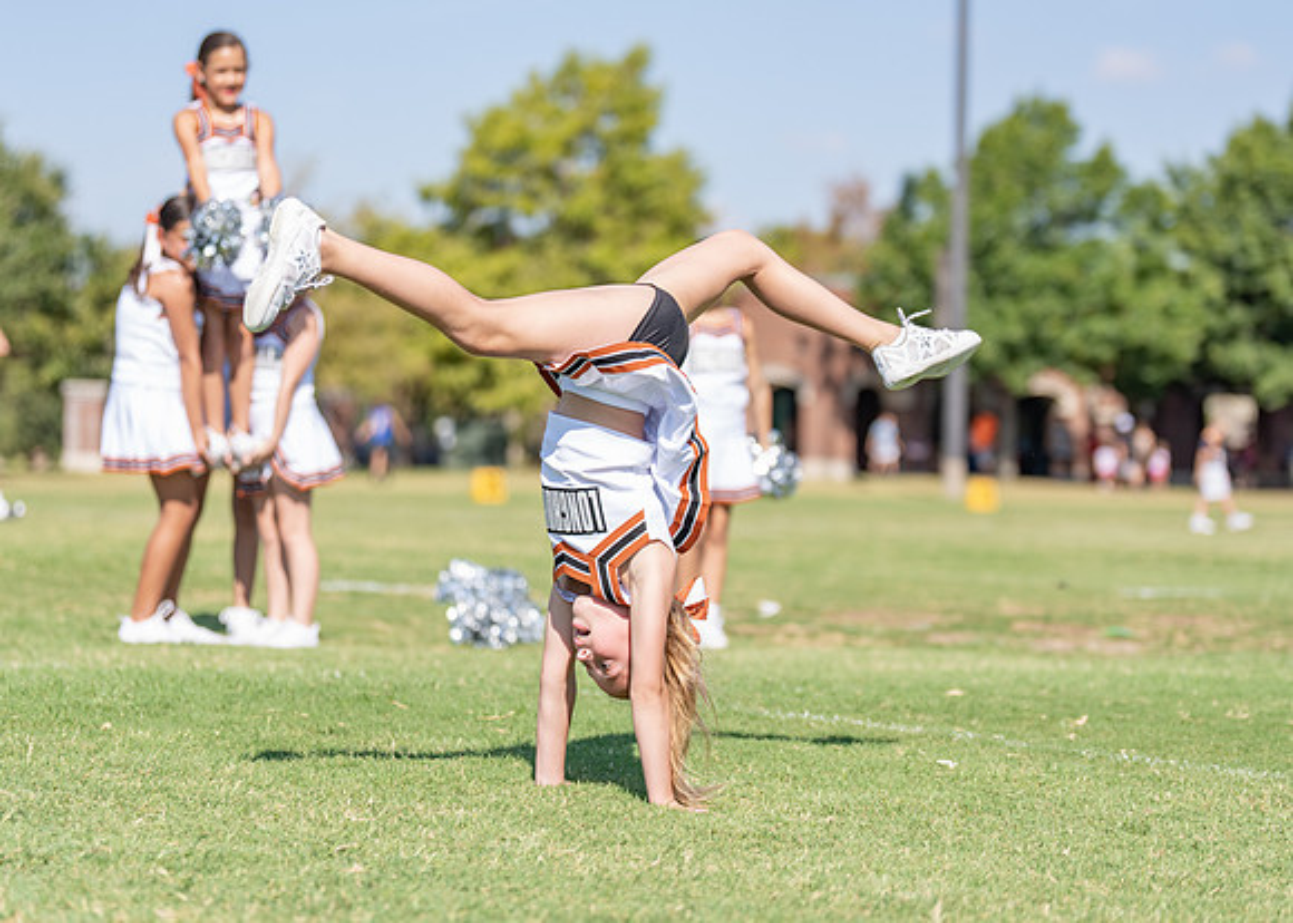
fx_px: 4478
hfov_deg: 16.4
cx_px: 646
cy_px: 462
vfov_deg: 11.8
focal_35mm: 122
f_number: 2.8
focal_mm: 103
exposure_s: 1/1600
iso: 125
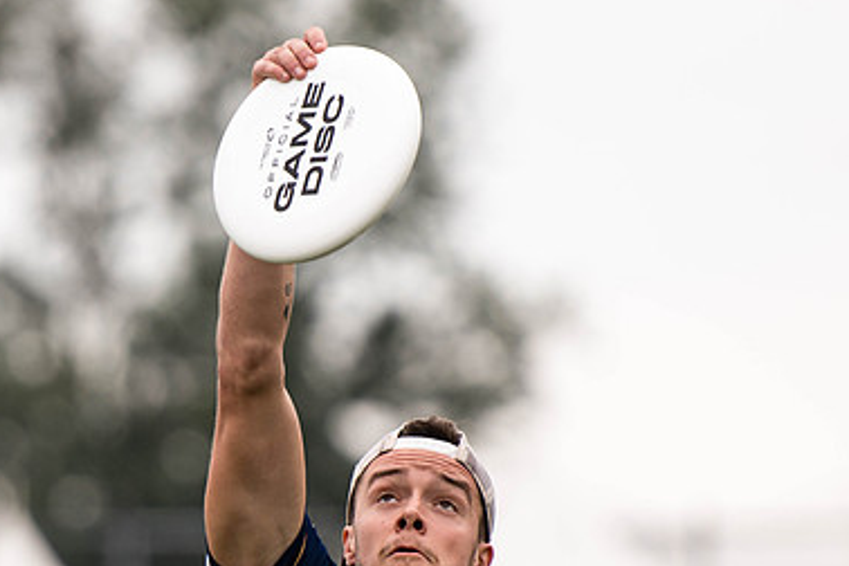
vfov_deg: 2.0
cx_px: 231
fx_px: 15847
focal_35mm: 672
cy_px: 338
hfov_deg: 3.1
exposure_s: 1/1250
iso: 100
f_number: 2.8
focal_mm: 200
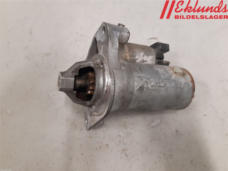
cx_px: 114
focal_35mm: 26
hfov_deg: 67.3
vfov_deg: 53.1
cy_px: 86
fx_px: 171
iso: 200
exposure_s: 1/50
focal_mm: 3.93
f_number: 1.7
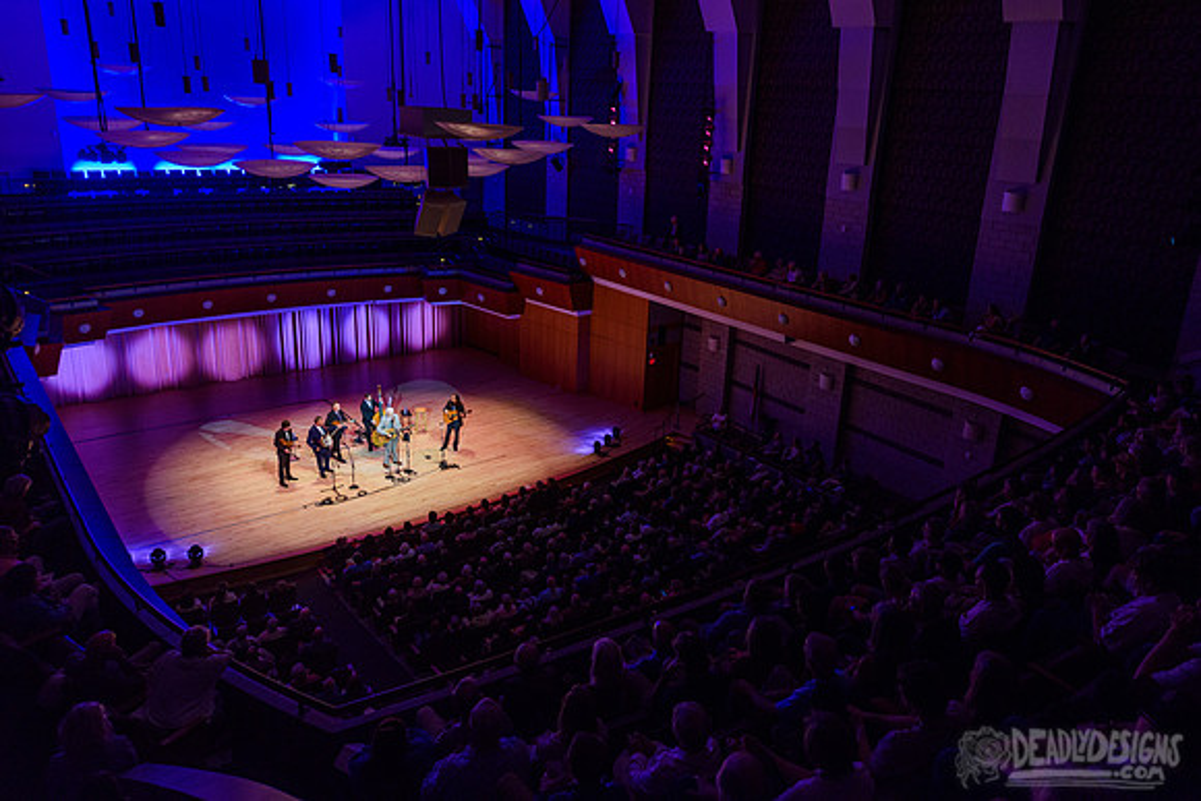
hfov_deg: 70.2
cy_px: 375
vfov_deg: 50.3
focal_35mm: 26
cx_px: 639
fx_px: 853
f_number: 5
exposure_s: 1/100
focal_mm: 24
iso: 2500
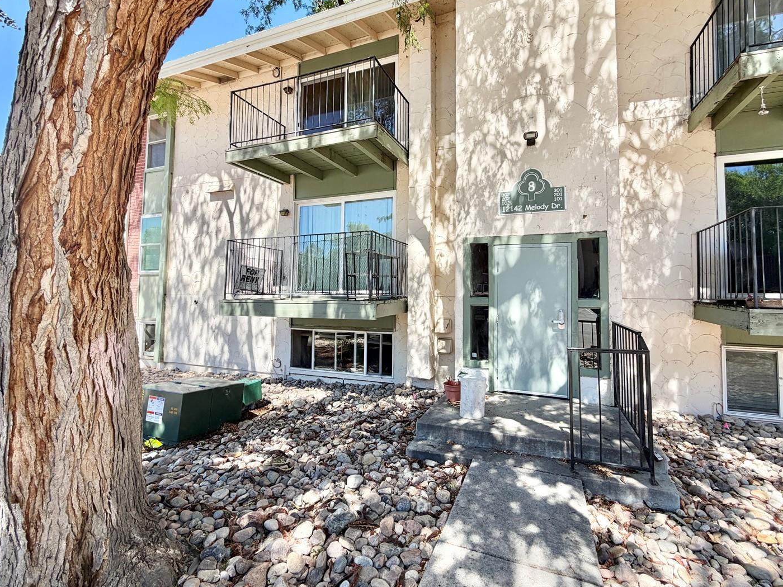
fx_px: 362
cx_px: 414
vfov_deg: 78.0
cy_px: 278
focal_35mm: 16
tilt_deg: +3.8
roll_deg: -0.5
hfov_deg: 94.4
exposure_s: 1/510
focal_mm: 2.22
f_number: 2.2
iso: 40
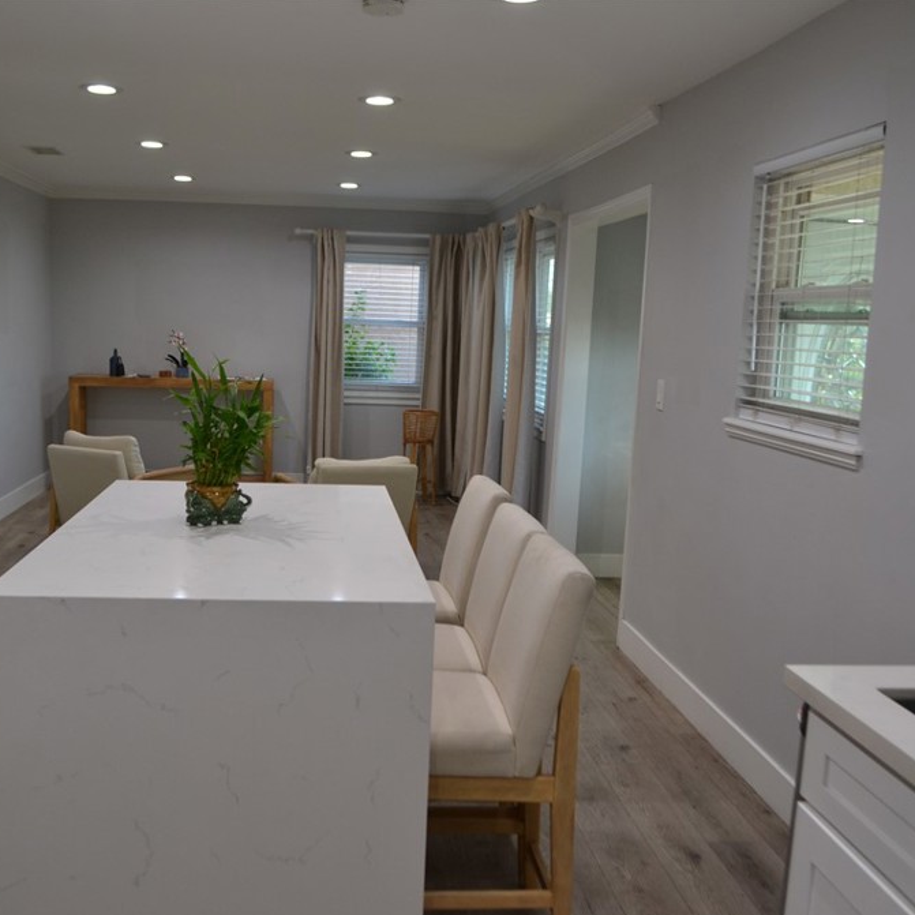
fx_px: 1047
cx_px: 394
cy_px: 463
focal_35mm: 35
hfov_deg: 47.1
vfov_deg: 47.2
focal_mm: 18
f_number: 3.5
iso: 400
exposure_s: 1/50
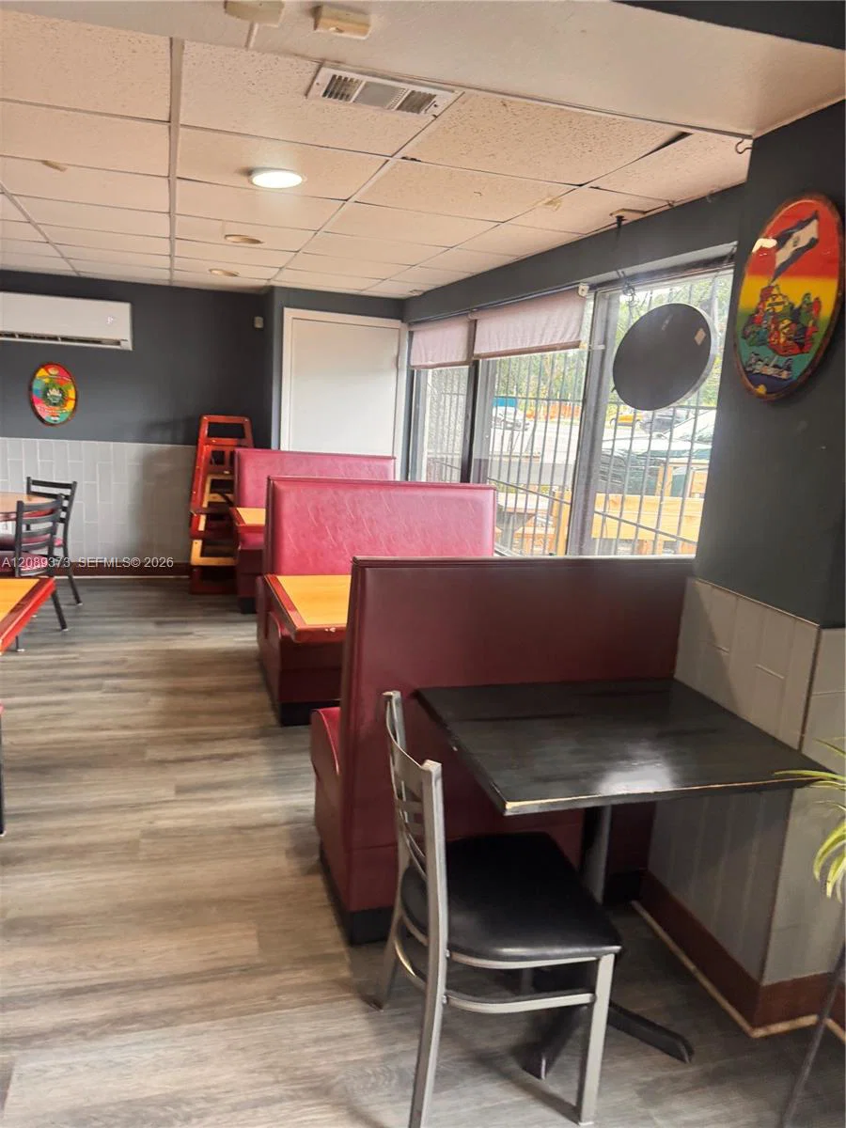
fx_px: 782
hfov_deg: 56.8
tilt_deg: -12.1
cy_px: 564
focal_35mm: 24
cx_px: 423
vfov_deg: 71.6
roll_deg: -1.4
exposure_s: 1/60
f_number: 1.78
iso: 125
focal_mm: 6.76
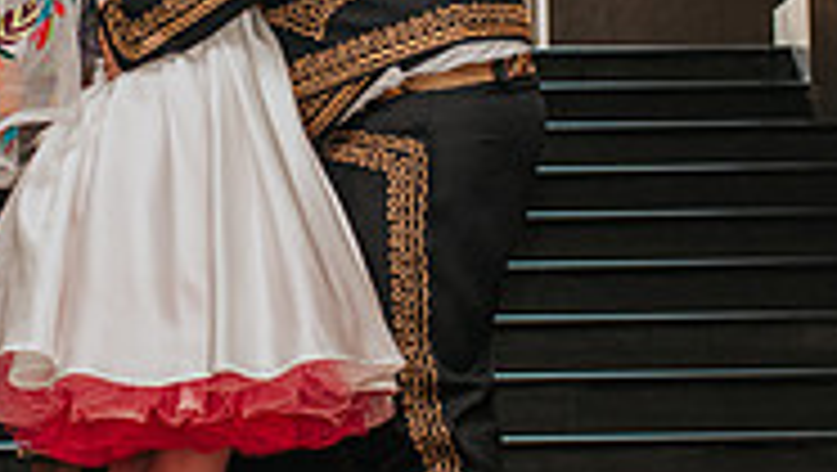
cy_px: 31
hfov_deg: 14.4
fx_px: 3310
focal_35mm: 149
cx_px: 223
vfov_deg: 8.1
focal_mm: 35
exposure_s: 1/200
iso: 1000
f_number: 3.2
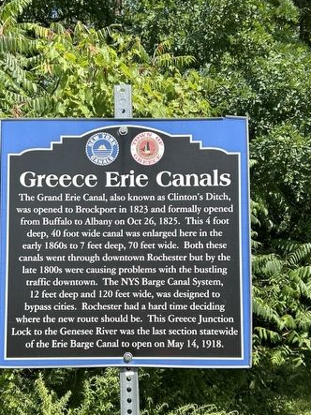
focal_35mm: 47
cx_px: 132
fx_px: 563
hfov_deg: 30.8
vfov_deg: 40.2
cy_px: 260
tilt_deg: +1.1
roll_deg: -2.8
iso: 50
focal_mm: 5.7
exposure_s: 1/1901
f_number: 1.5
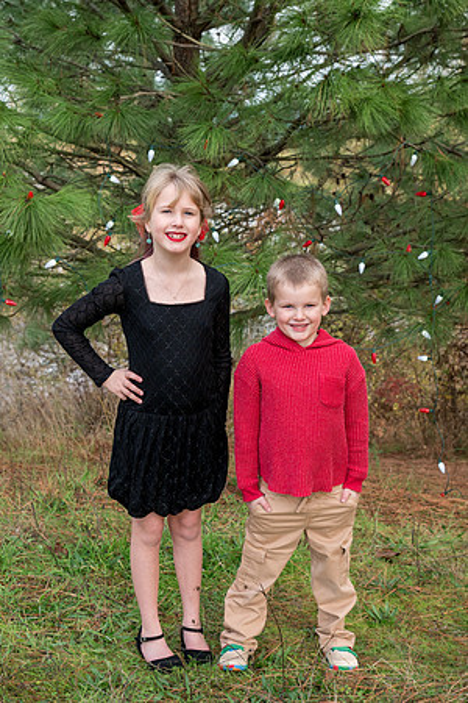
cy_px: 352
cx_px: 234
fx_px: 1014
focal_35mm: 52
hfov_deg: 26.0
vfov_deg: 38.2
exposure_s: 1/320
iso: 400
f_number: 5
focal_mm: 35
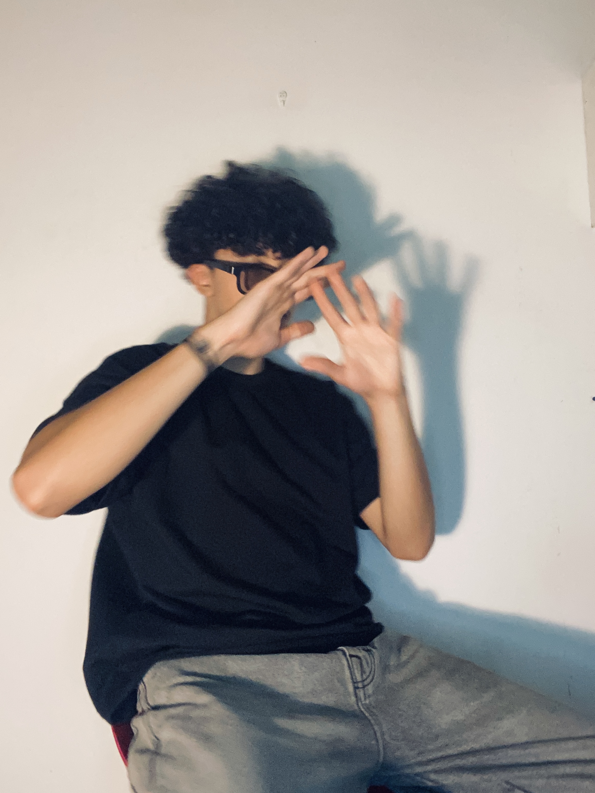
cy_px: 396
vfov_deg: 60.0
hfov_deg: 46.8
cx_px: 298
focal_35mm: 30
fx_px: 688
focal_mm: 2.71
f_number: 2.2
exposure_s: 1/25
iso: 400
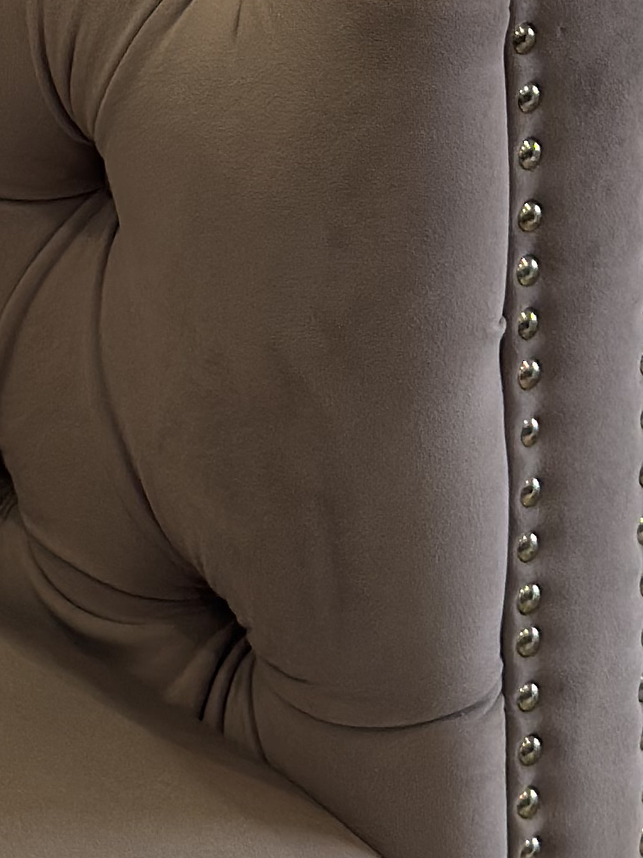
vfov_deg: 9.1
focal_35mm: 198
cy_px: -1160
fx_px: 4906
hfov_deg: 7.5
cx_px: 24
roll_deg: -0.2
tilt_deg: -8.1
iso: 64
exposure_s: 1/50
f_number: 1.78
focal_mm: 6.76
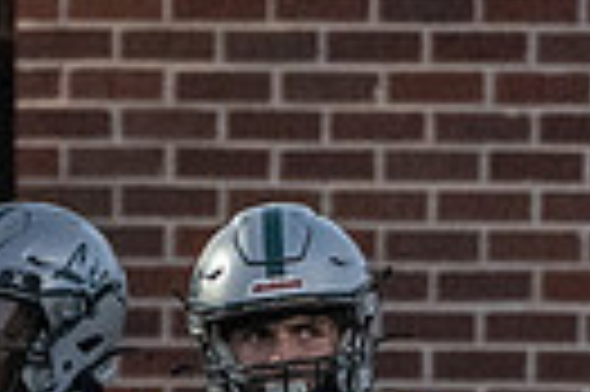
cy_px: 925
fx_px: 51315
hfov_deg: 0.7
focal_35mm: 3135
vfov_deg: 0.4
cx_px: 549
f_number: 5.6
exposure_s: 1/1000
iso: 5000
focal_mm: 400
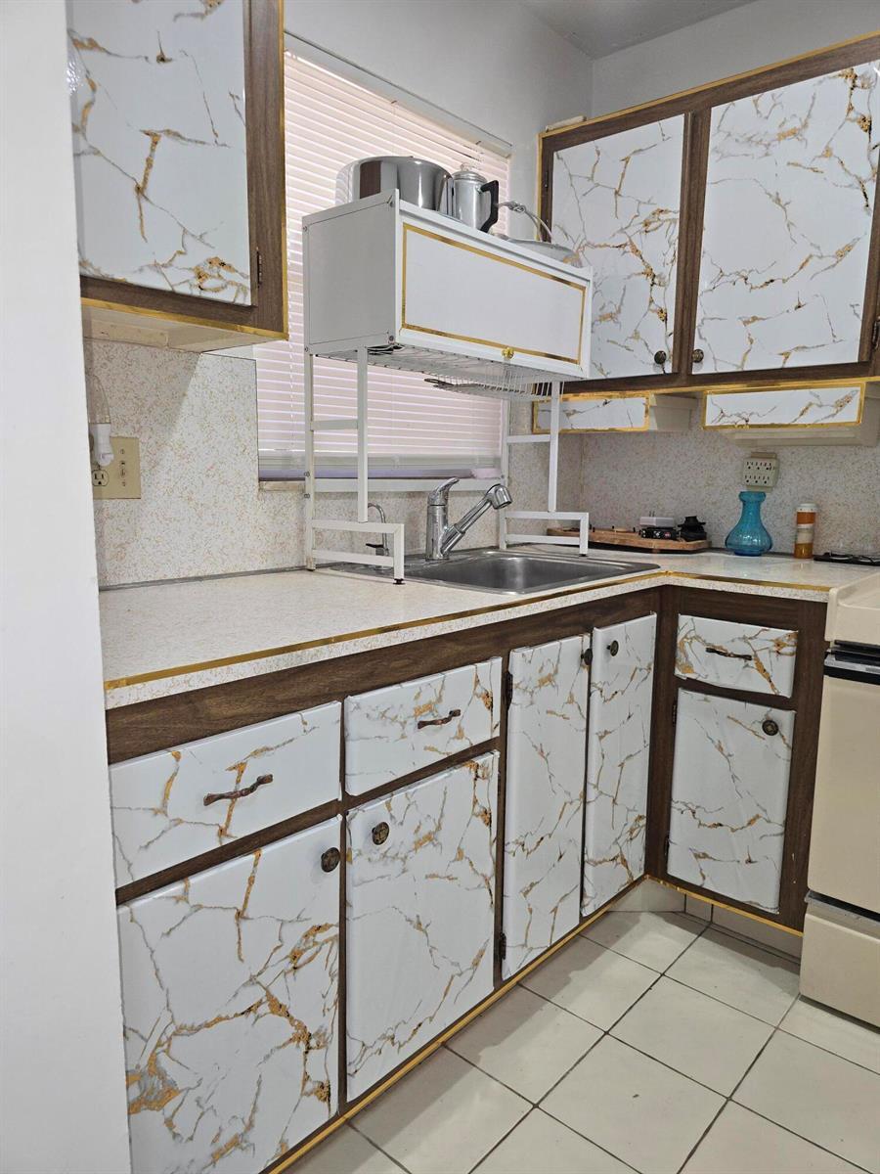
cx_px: 440
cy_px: 587
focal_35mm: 23
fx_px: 780
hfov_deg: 58.9
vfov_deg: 73.9
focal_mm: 6.3
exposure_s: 1/60
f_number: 1.7
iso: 100
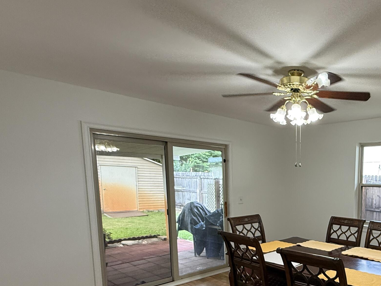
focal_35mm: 27
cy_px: 216
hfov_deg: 58.8
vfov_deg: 49.2
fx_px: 297
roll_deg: -1.1
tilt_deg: -7.7
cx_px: 320
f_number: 2.2
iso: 200
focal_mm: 2.22
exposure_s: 1/60
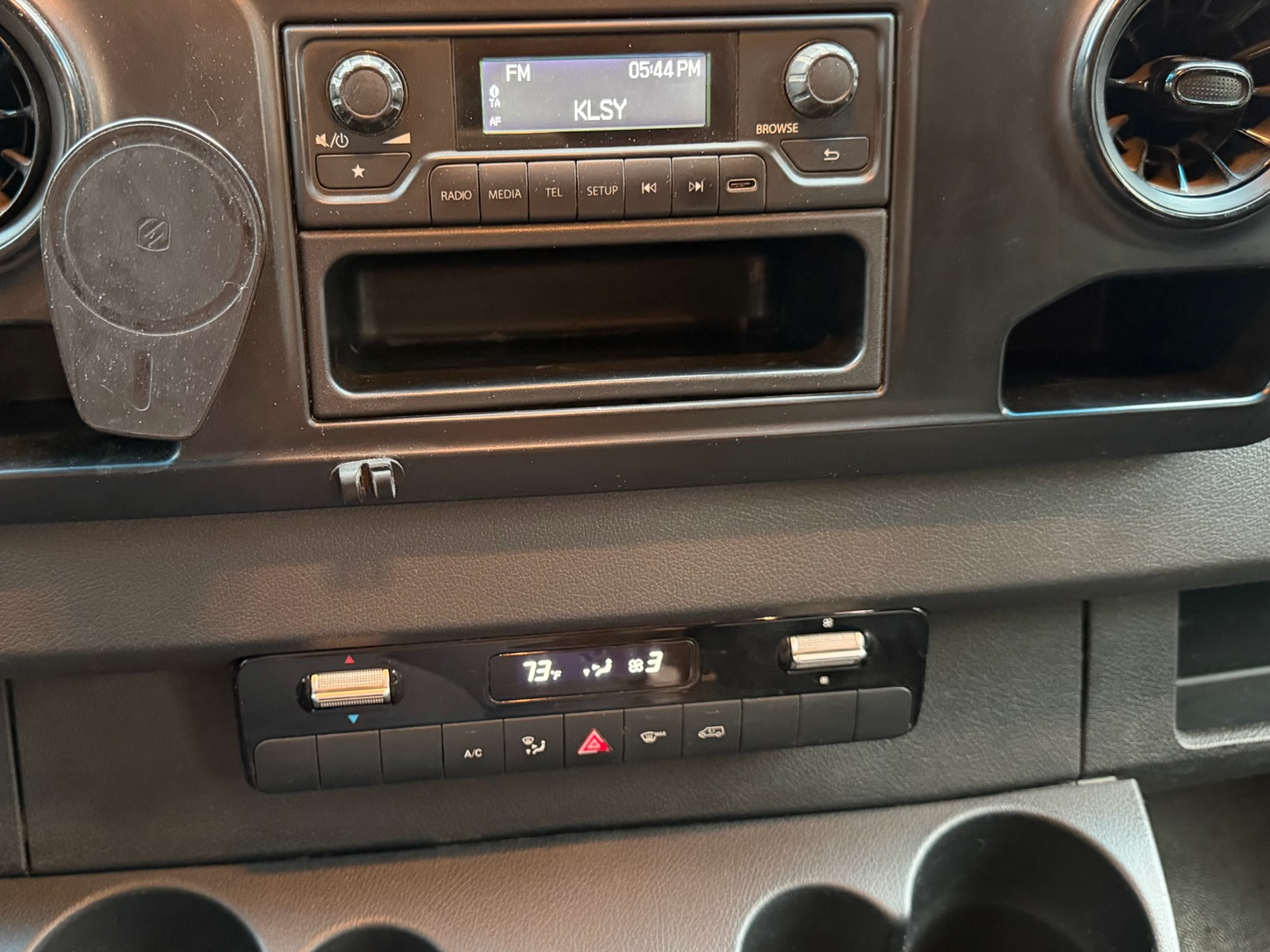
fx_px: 1137
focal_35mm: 31
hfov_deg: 58.1
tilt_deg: -25.1
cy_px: 406
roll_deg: -0.7
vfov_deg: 45.3
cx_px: 549
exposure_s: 1/39
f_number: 1.78
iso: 1000
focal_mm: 6.76
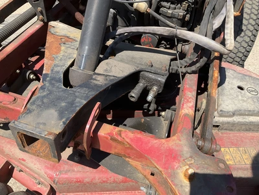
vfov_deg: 48.2
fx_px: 217
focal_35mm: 29
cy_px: 98
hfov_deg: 61.7
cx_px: 130
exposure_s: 1/962
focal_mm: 3
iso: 25
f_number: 1.8
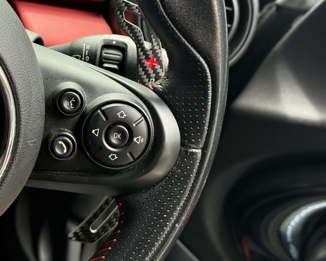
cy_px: 131
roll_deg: -23.0
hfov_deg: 26.9
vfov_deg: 21.9
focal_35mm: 70
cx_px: 93
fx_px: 675
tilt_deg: -29.2
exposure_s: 1/190
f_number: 1.78
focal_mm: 6.76
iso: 200
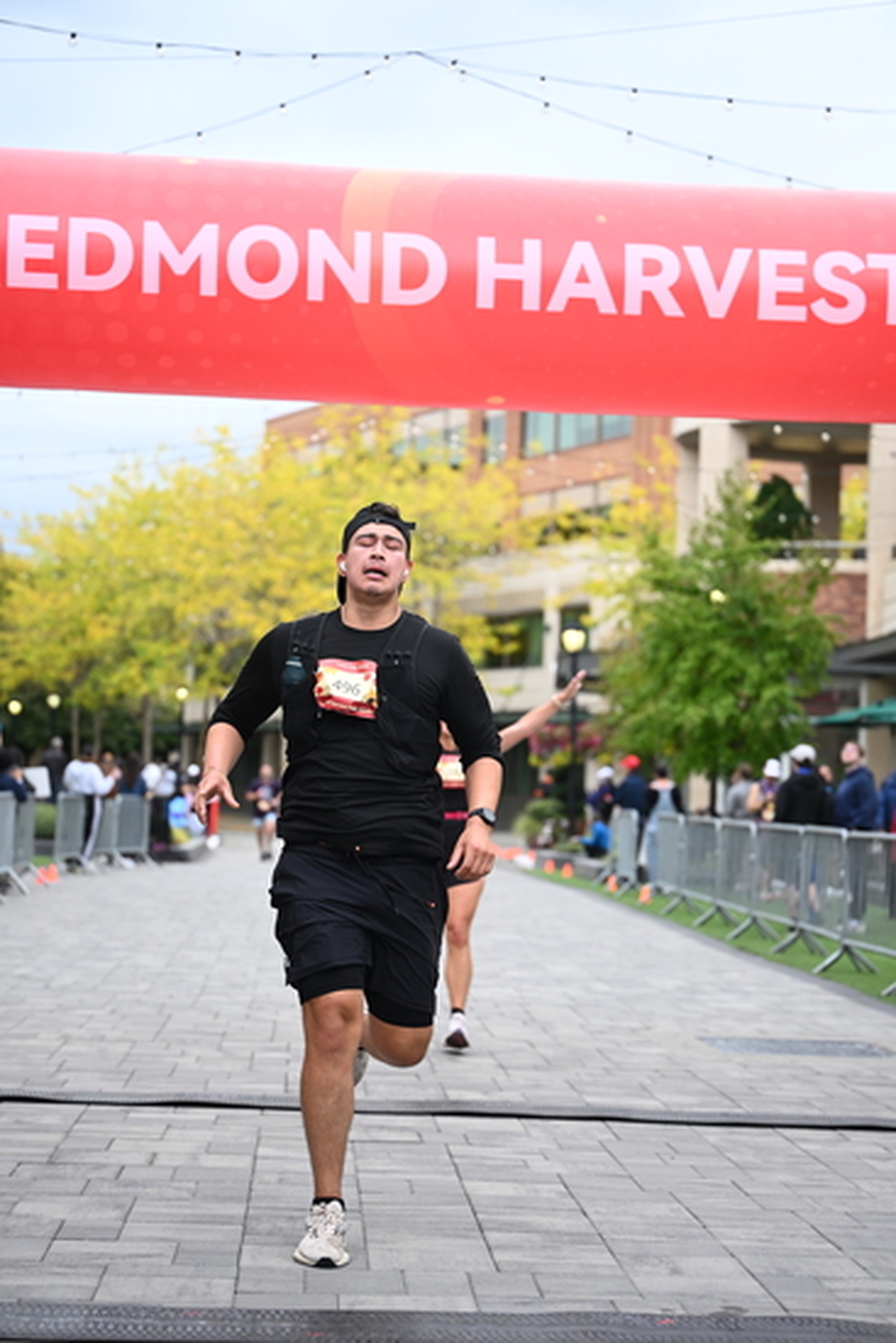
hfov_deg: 19.5
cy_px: 672
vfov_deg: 28.8
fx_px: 2611
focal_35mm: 70
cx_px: 448
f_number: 2.8
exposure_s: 1/2000
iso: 640
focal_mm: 70
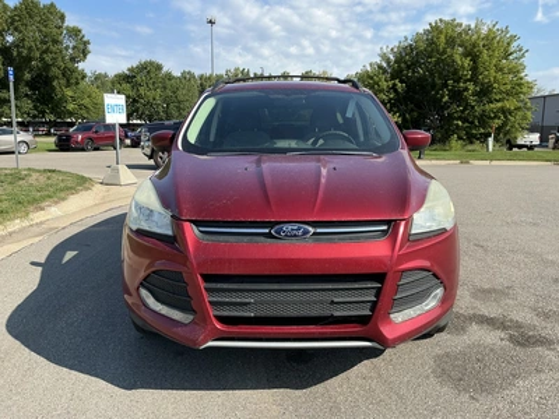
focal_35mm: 28
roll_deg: -0.3
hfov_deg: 63.4
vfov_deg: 49.7
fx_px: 452
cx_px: 280
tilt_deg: -6.8
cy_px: 210
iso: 25
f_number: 1.8
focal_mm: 3
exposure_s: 1/1121
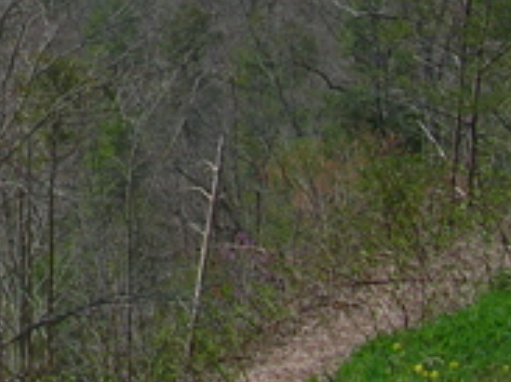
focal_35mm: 133
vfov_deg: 10.6
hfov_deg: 14.0
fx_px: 1962
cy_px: -237
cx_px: -229
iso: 50
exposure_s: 1/340
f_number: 5.6
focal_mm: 5.8
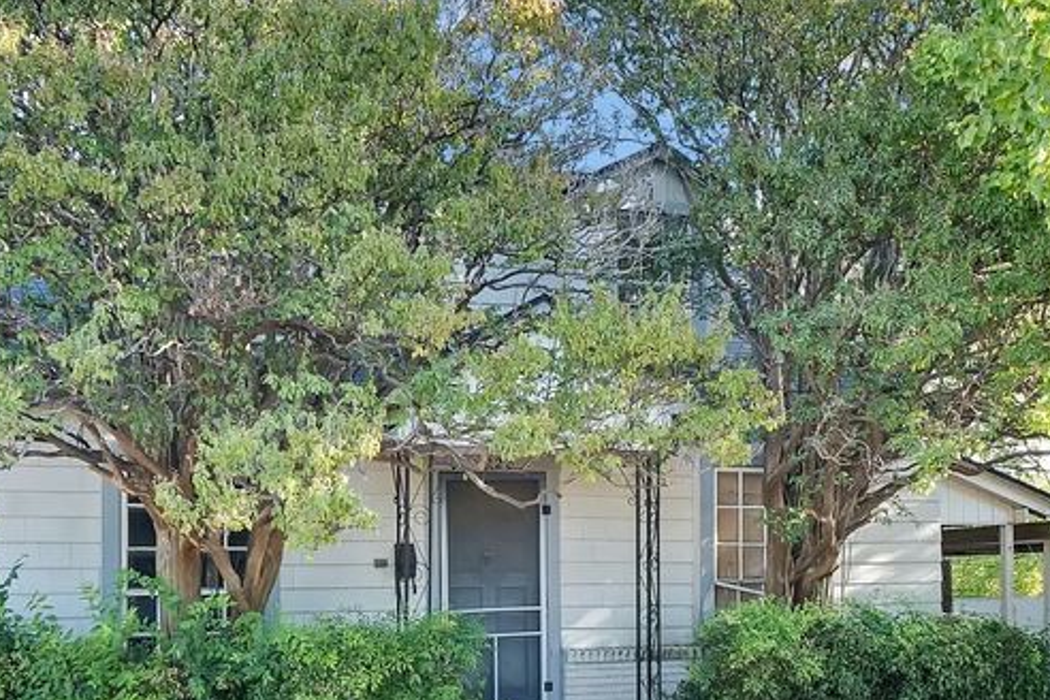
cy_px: 554
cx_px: 553
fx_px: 1458
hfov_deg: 39.6
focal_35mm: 50
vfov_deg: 26.5
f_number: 9
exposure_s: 1/25
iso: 640
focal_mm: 24
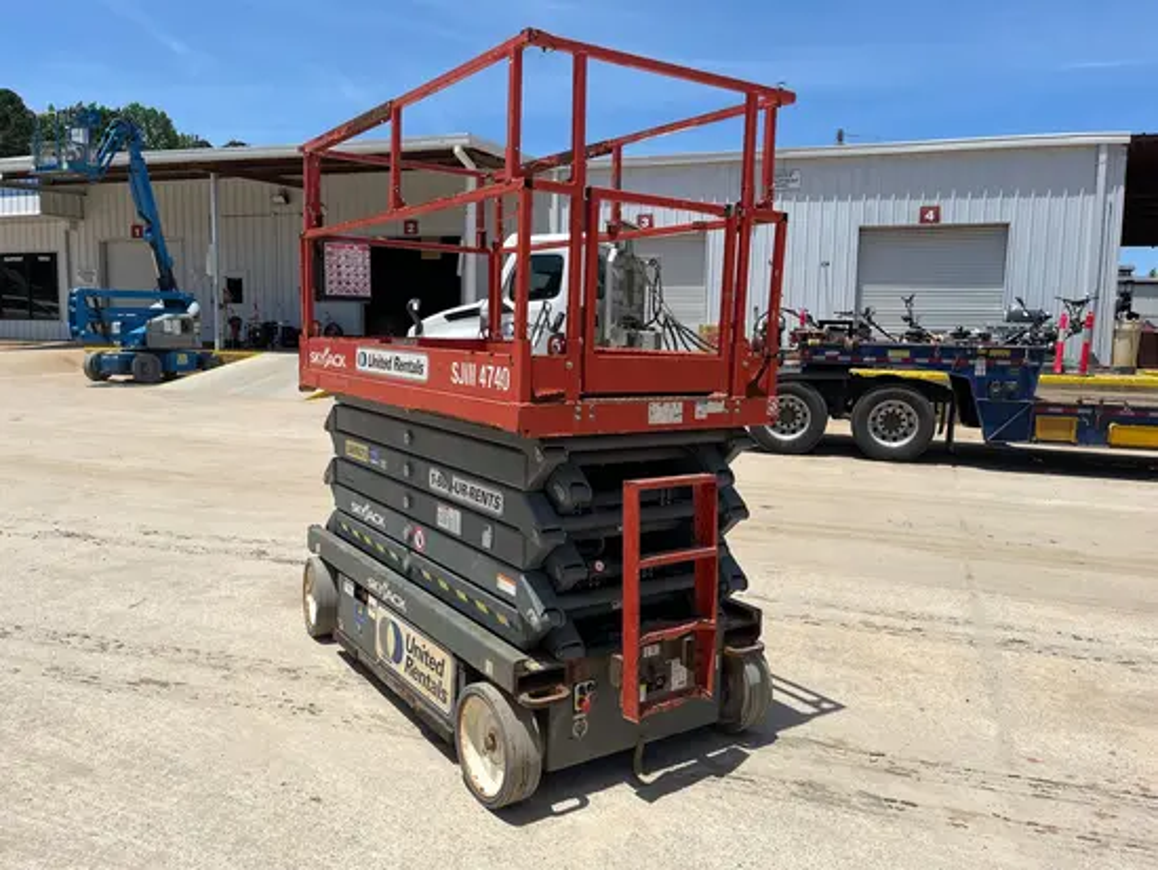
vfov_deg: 53.1
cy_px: 435
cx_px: 579
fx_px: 870
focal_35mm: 26
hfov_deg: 67.3
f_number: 1.6
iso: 50
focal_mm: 5.1
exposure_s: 1/4484
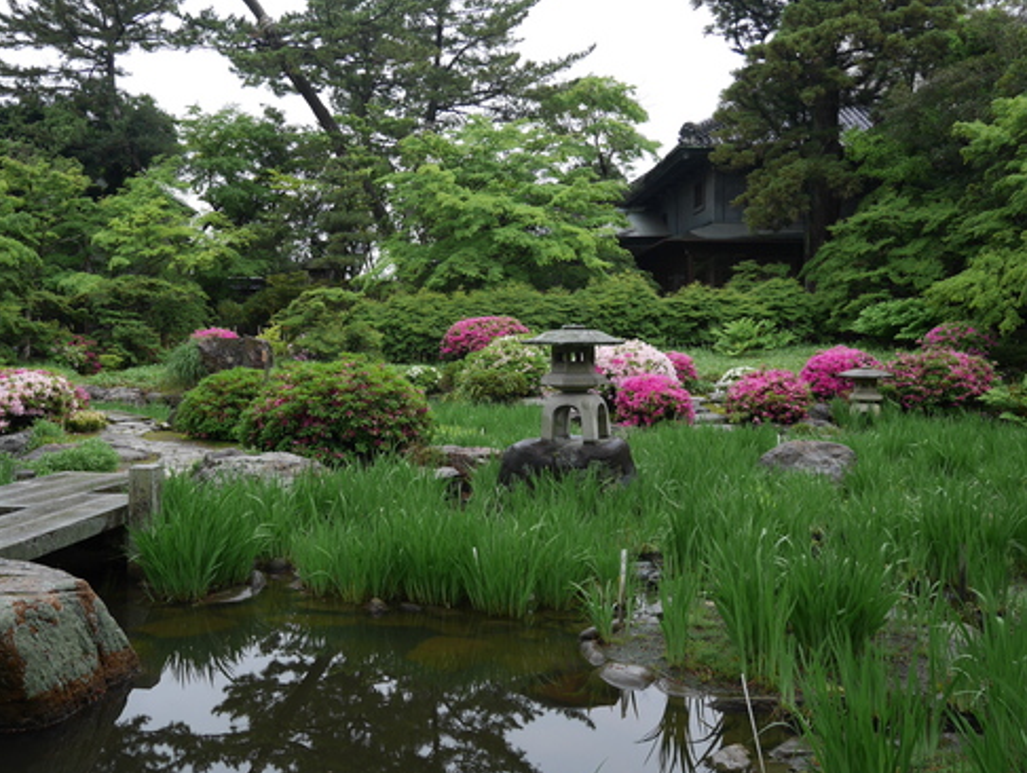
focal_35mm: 37
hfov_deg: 50.0
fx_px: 1099
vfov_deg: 38.6
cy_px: 318
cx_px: 452
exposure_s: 1/125
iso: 200
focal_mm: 15
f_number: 4.5
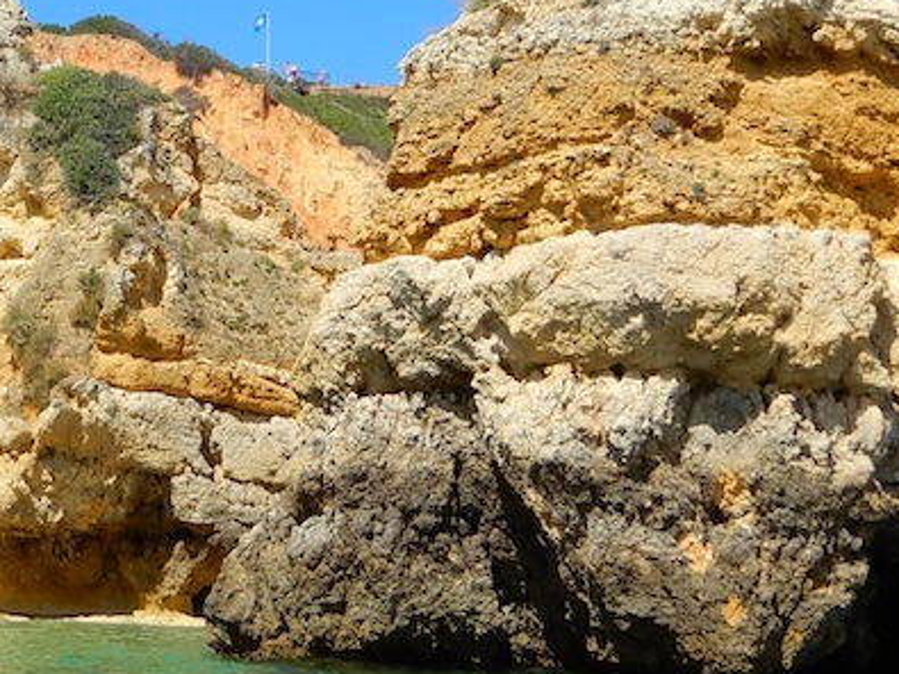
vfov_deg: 19.8
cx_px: 73
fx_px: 1895
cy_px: 64
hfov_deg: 25.8
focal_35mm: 73
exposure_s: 1/1000
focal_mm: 4.3
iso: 80
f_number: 3.4
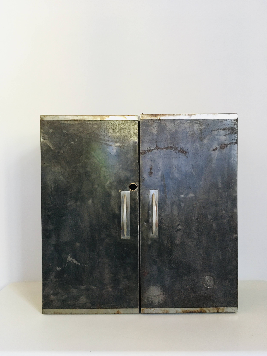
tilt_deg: -0.7
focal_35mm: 29
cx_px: 134
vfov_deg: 61.7
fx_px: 298
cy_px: 178
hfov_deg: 48.2
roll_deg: +0.4
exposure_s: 1/33
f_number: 2.2
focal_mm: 4.15
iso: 200
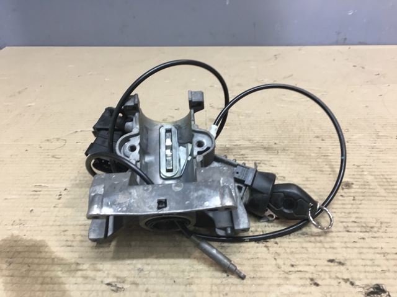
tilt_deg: -30.6
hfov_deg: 61.7
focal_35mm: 29
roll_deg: -0.9
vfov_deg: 48.2
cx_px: 198
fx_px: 332
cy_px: 148
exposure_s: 1/33
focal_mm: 4.15
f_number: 2.2
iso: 64
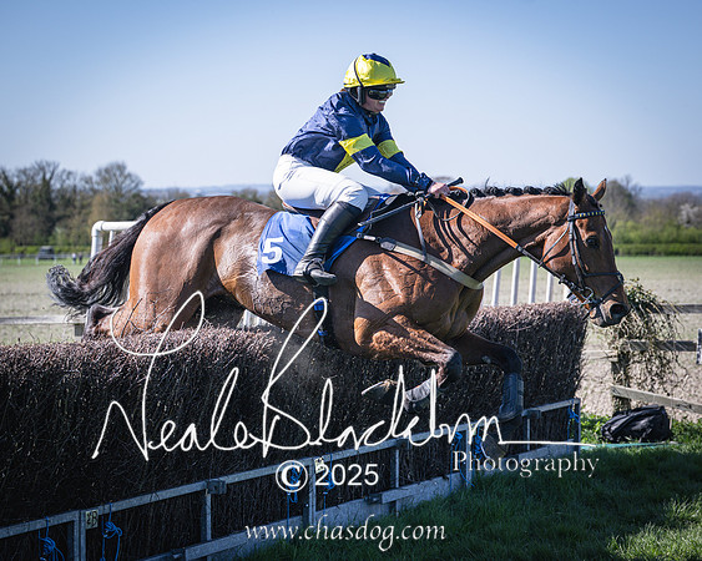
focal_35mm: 91
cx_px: 379
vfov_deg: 16.9
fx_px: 1893
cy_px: 276
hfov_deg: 21.0
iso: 200
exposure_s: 1/1600
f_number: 4
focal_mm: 70
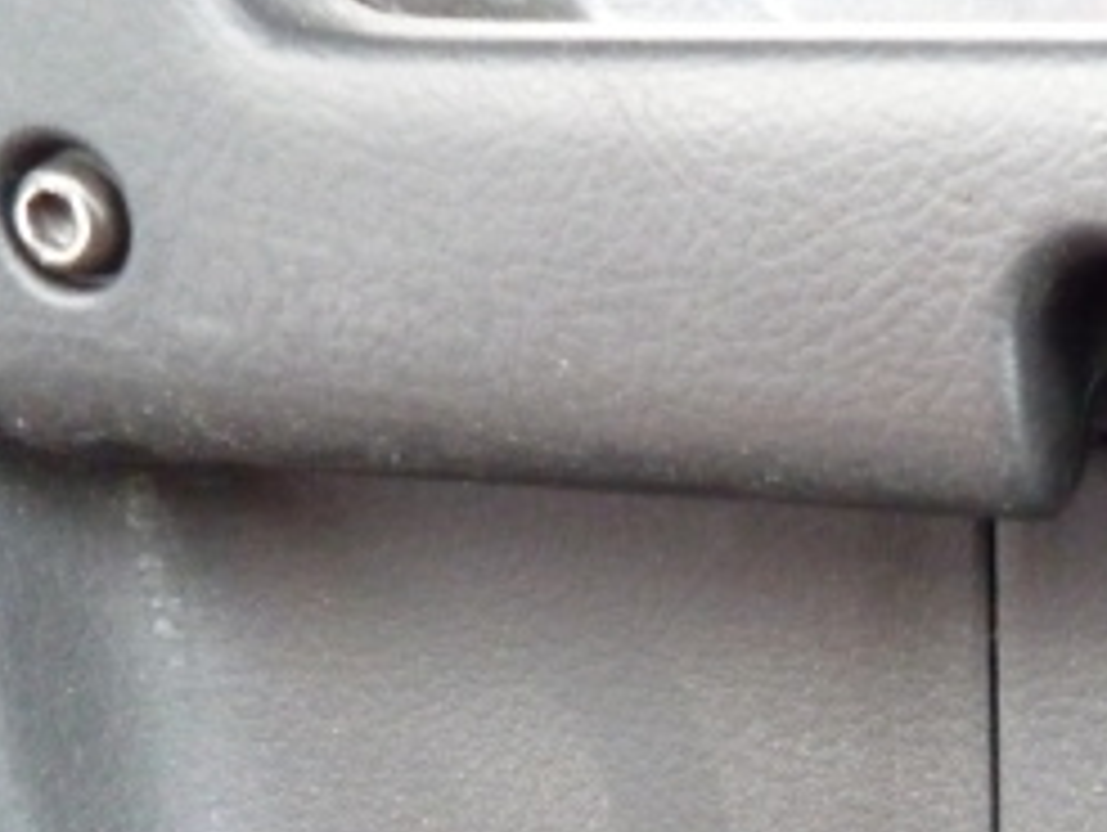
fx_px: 2081
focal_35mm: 65
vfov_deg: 21.6
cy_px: 886
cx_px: 1400
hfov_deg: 25.9
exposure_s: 1/60
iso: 800
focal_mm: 4.4
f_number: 2.8
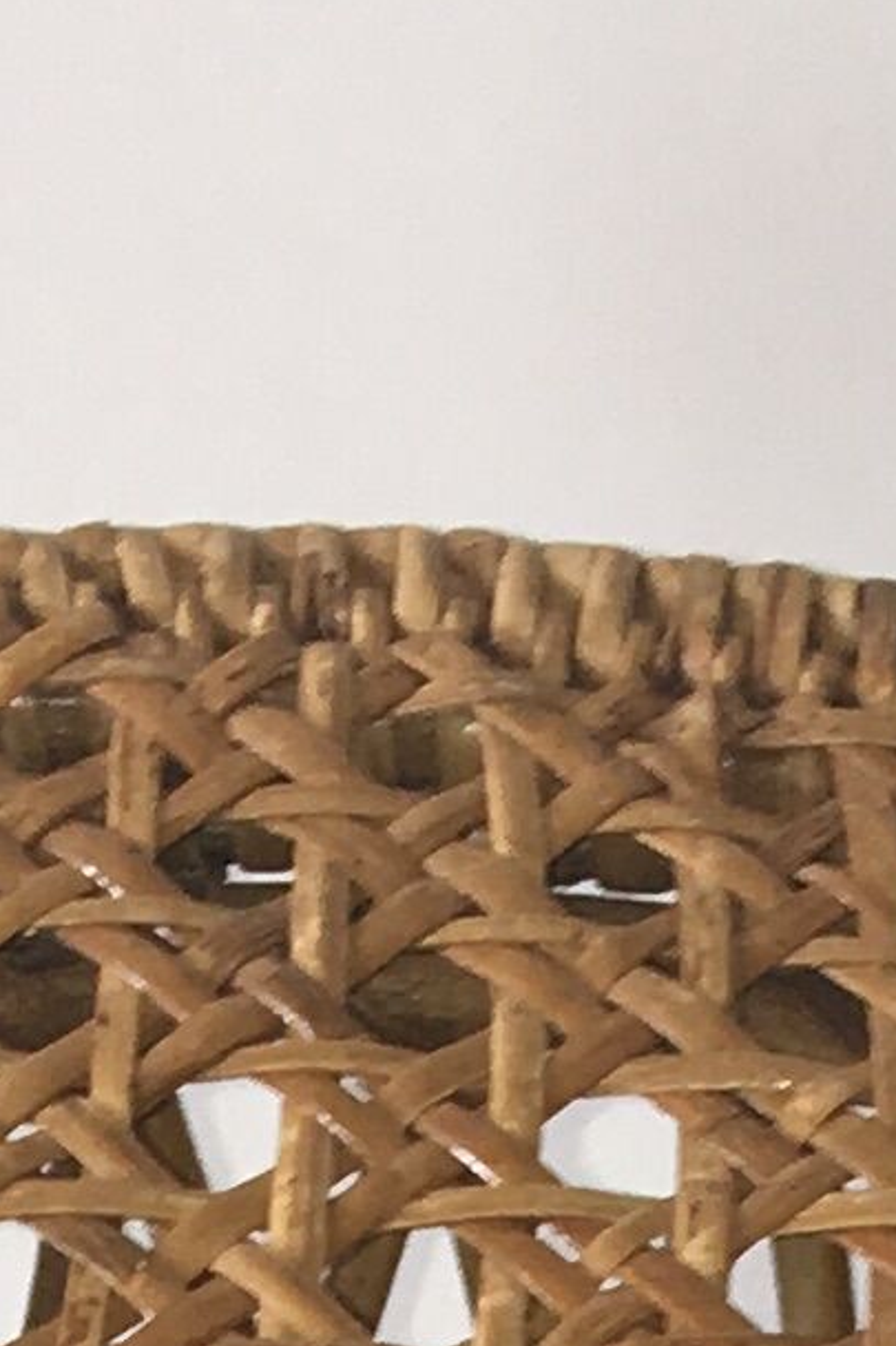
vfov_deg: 8.8
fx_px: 7470
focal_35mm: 200
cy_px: 3741
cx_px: 369
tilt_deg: -60.2
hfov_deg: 6.9
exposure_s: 1/33
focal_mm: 4.15
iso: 25
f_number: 2.2
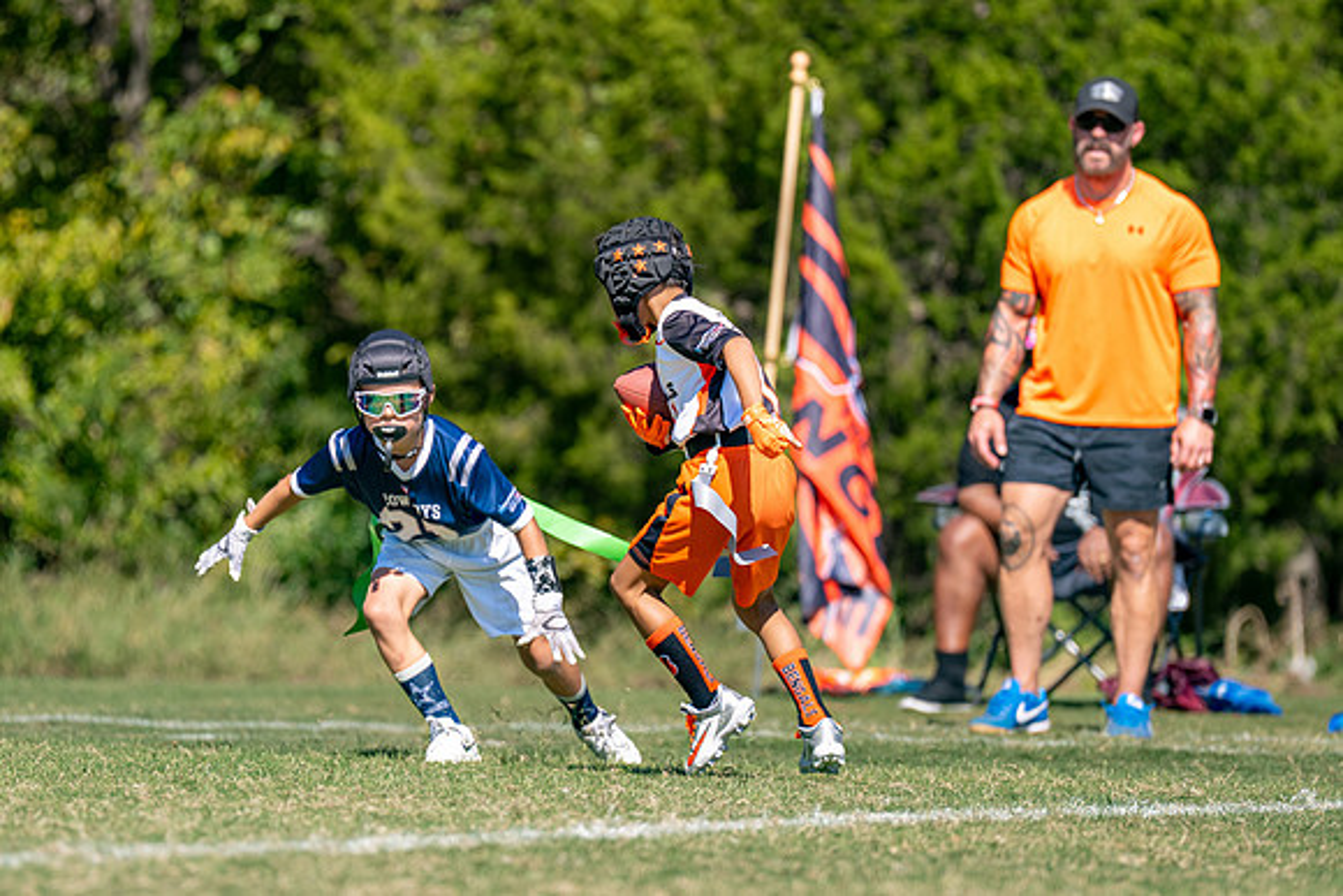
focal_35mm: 332
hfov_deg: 6.2
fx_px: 12398
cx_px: 623
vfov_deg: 4.1
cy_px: 476
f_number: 2.8
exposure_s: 1/2000
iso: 160
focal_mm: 200
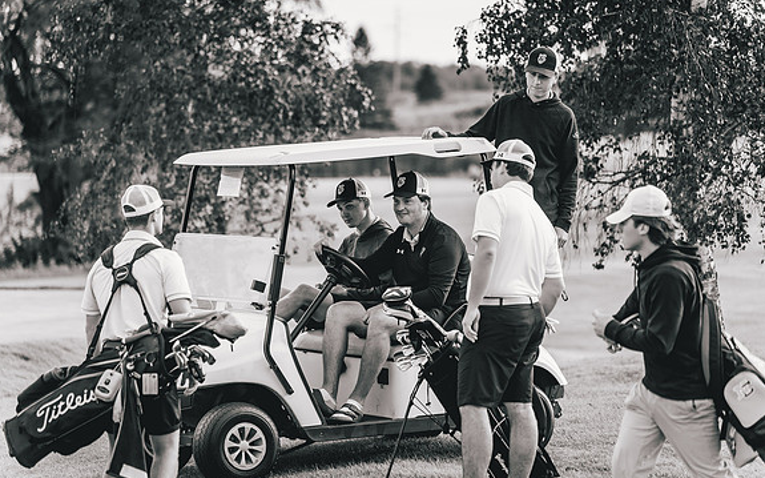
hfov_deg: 14.6
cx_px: 382
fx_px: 2980
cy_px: 244
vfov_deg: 9.2
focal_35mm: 143
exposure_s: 1/1250
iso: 400
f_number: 2.8
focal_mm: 139
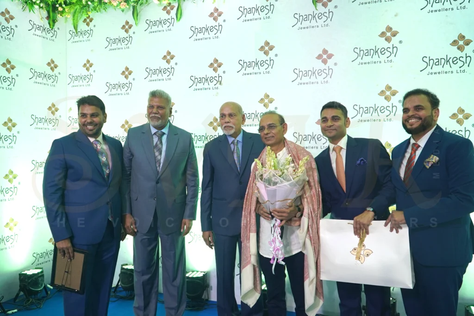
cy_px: 158
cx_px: 237
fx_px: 356
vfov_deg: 47.9
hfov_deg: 67.4
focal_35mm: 27
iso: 500
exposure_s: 1/160
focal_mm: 18
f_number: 4
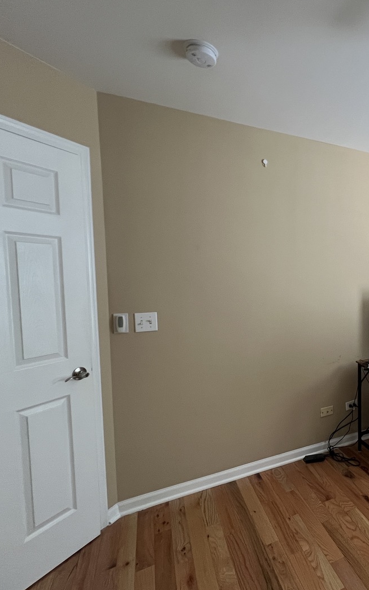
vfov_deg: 88.0
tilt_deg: -4.6
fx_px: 306
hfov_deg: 53.6
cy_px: 300
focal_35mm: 19
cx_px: 338
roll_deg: -0.6
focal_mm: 1.57
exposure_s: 1/60
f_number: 1.8
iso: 320
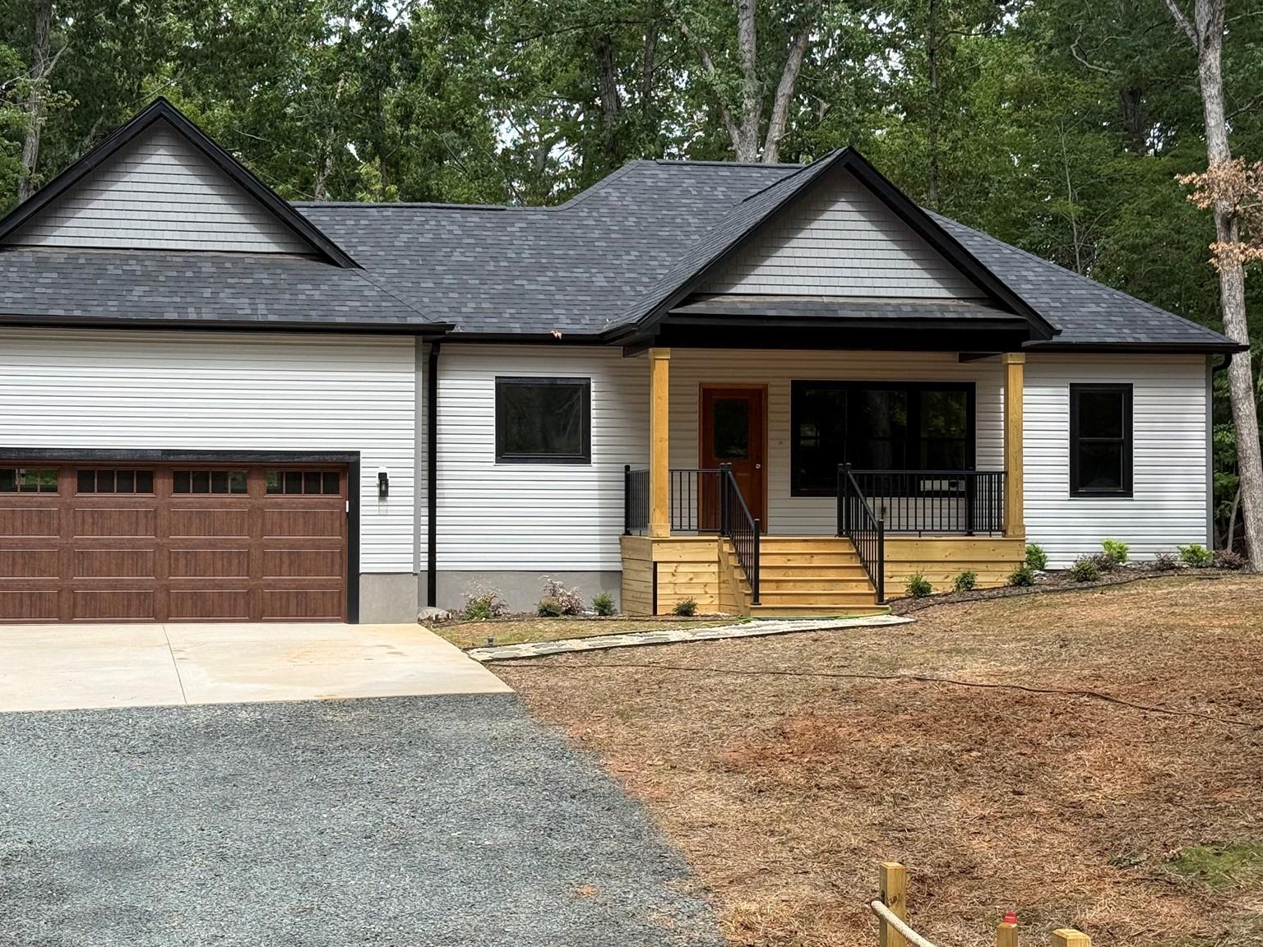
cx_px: 552
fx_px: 2335
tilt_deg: +0.5
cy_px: 496
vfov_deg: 22.9
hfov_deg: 30.2
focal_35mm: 64
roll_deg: -0.2
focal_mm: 6.76
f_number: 1.78
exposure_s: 1/1883
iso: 80
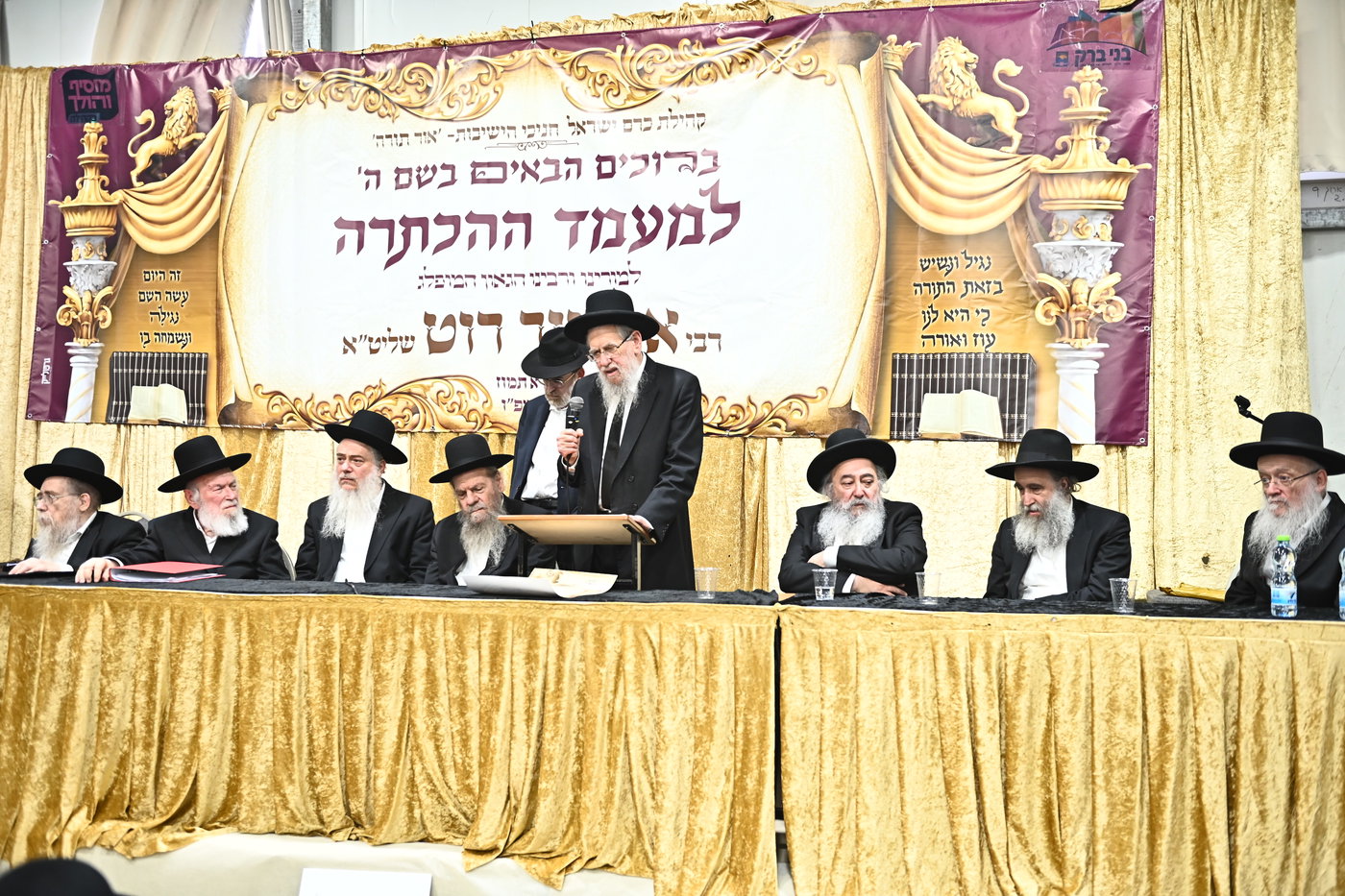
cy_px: 448
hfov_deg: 53.1
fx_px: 1345
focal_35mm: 36
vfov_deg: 36.9
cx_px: 672
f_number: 3.2
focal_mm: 36
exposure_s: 1/200
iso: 1600
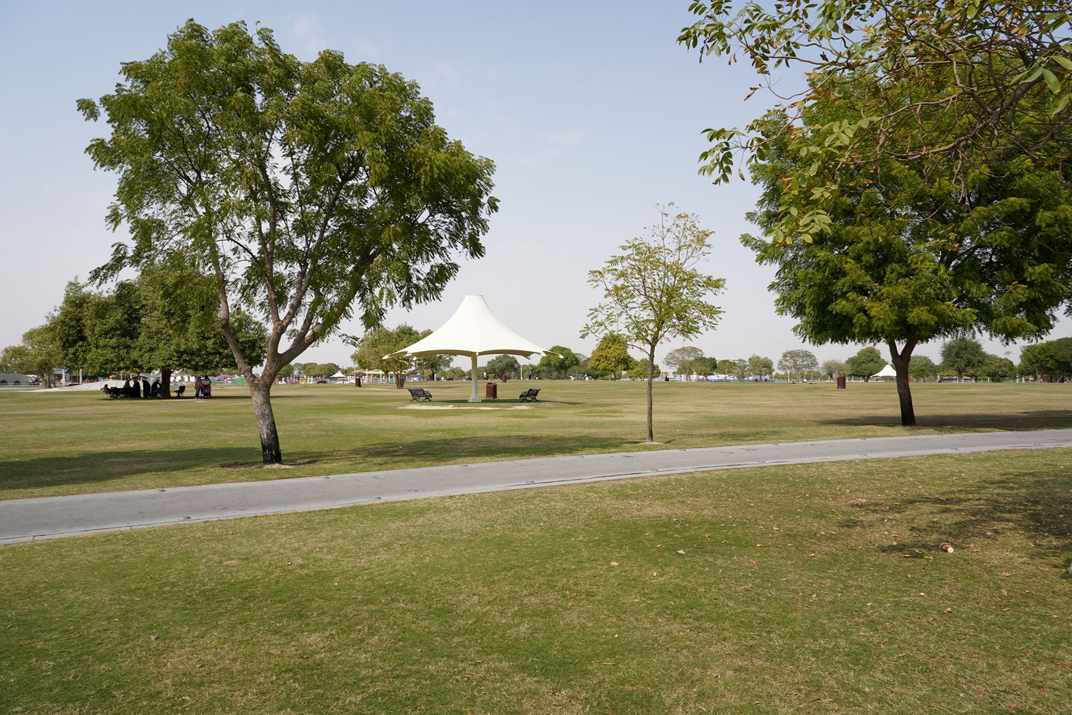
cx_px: 536
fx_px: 715
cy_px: 358
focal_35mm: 24
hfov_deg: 73.7
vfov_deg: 53.1
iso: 100
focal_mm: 24
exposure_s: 1/100
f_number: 14
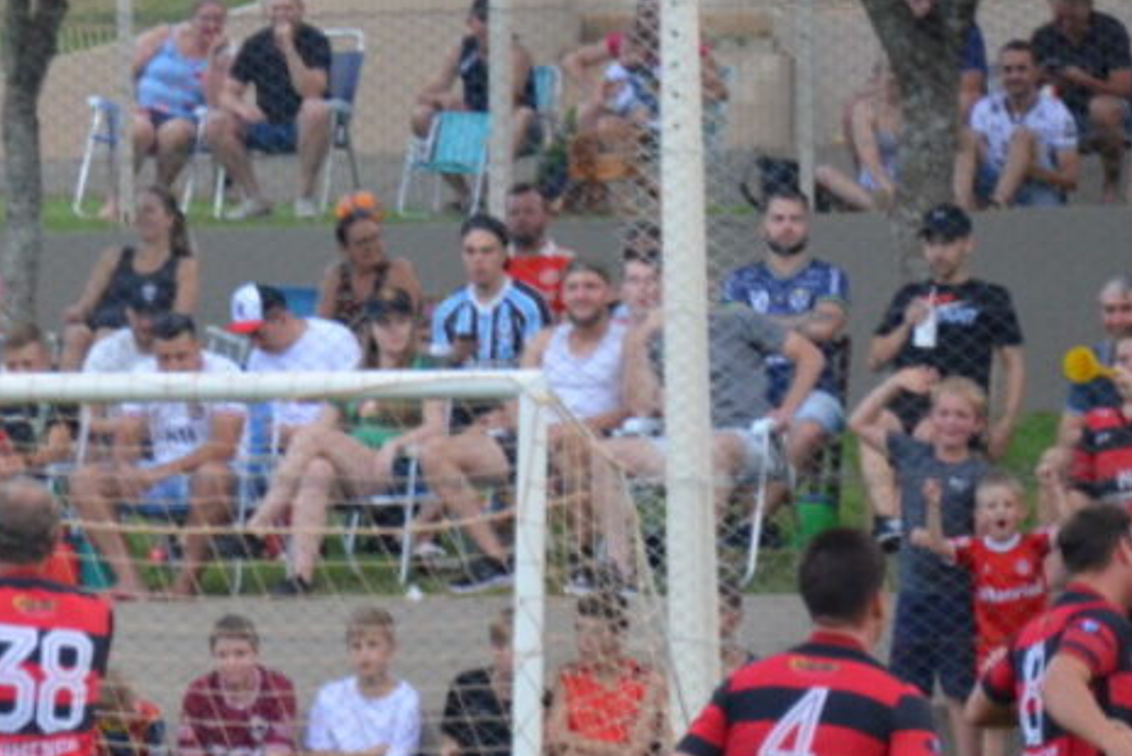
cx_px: -242
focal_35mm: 379
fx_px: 11924
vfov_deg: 3.6
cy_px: 800
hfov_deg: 5.4
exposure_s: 1/250
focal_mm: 98
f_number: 5.6
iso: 1600
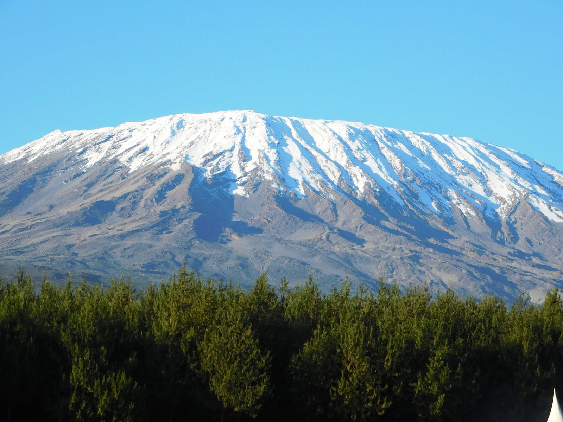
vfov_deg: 8.1
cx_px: 282
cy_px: 211
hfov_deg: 10.7
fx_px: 2993
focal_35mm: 184
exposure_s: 1/320
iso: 125
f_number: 5.4
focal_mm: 32.7
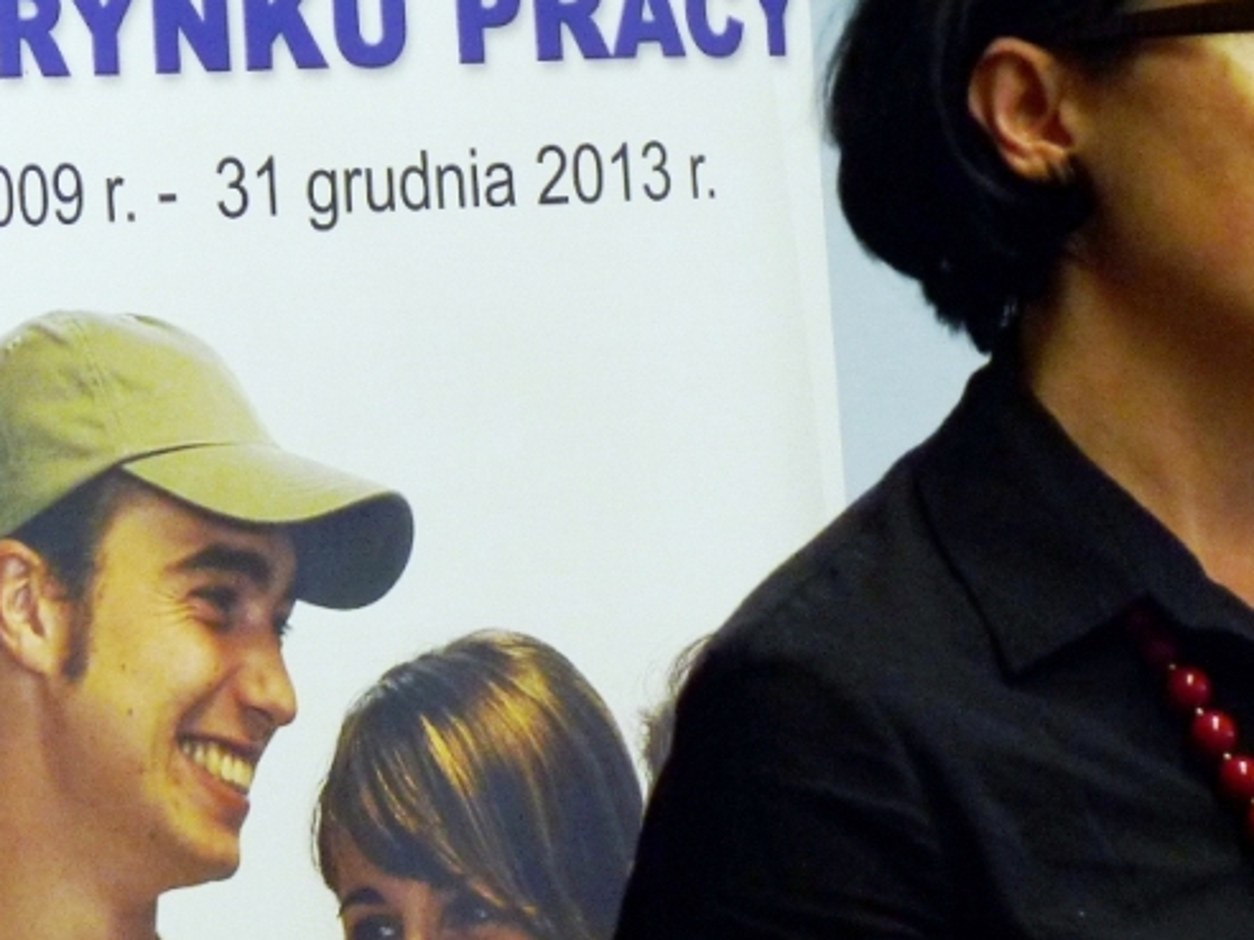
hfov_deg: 6.3
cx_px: 951
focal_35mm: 312
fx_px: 11303
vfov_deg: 4.8
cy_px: 189
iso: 160
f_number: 3.7
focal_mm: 34.2
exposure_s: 1/50
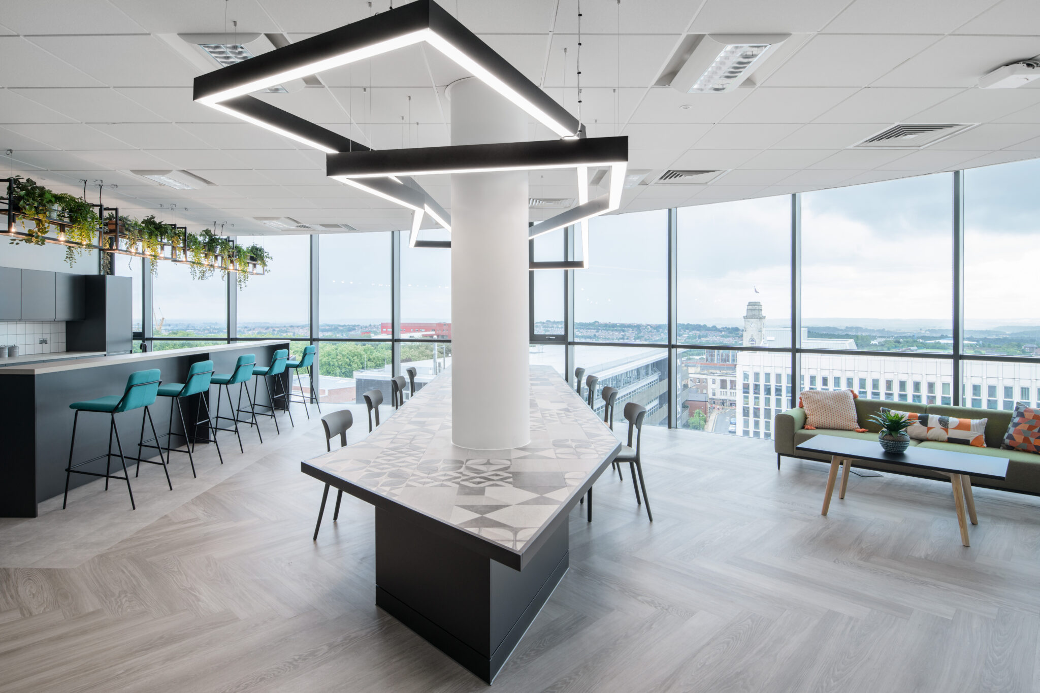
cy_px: 346
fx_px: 549
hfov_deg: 86.9
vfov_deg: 64.5
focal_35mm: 19
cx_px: 520
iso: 125
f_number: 11
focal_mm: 19
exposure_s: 1/10
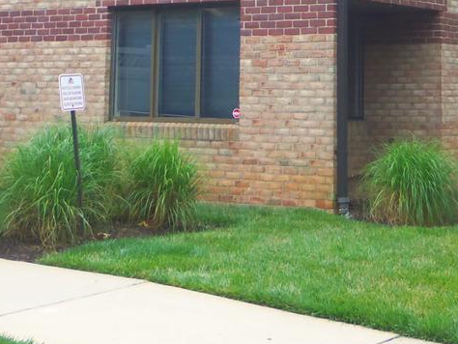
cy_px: -68
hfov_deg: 22.9
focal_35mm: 85
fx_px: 1125
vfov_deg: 16.7
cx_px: 321
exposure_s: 1/100
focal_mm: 5.1
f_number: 3.9
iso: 64
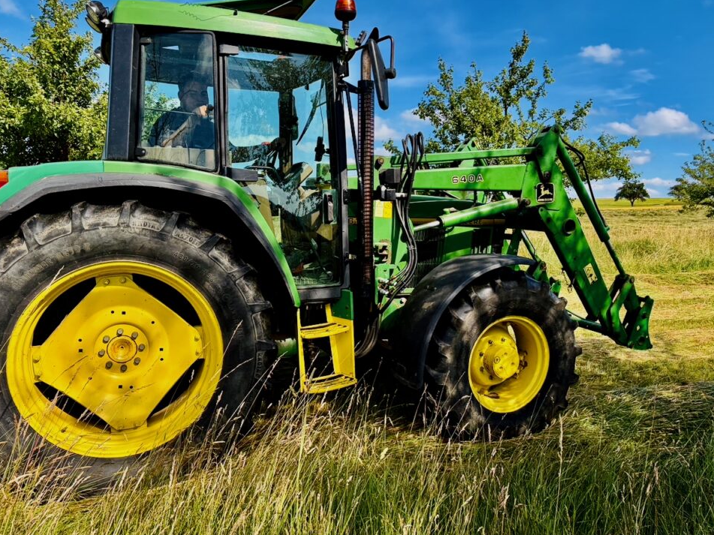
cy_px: 262
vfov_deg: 49.7
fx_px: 577
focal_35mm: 28
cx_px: 345
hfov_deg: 63.4
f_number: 1.6
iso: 50
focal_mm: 5.96
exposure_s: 1/1901
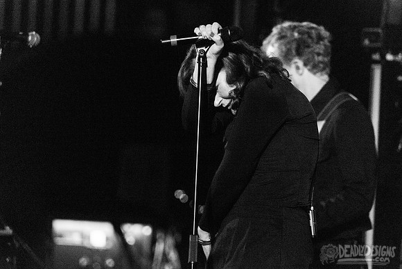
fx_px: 5566
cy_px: 126
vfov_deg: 2.8
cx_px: 218
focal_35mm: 498
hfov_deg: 4.1
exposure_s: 1/125
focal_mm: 460
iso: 4000
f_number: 6
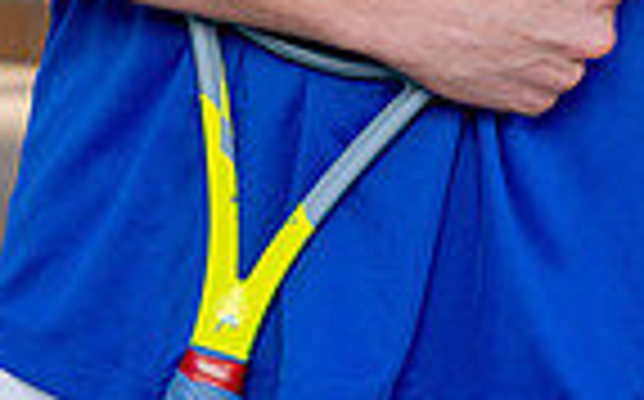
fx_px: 3769
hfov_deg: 9.8
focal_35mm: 215
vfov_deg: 5.8
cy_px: -602
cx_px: 392
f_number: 4
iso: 100
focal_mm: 67
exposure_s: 1/250
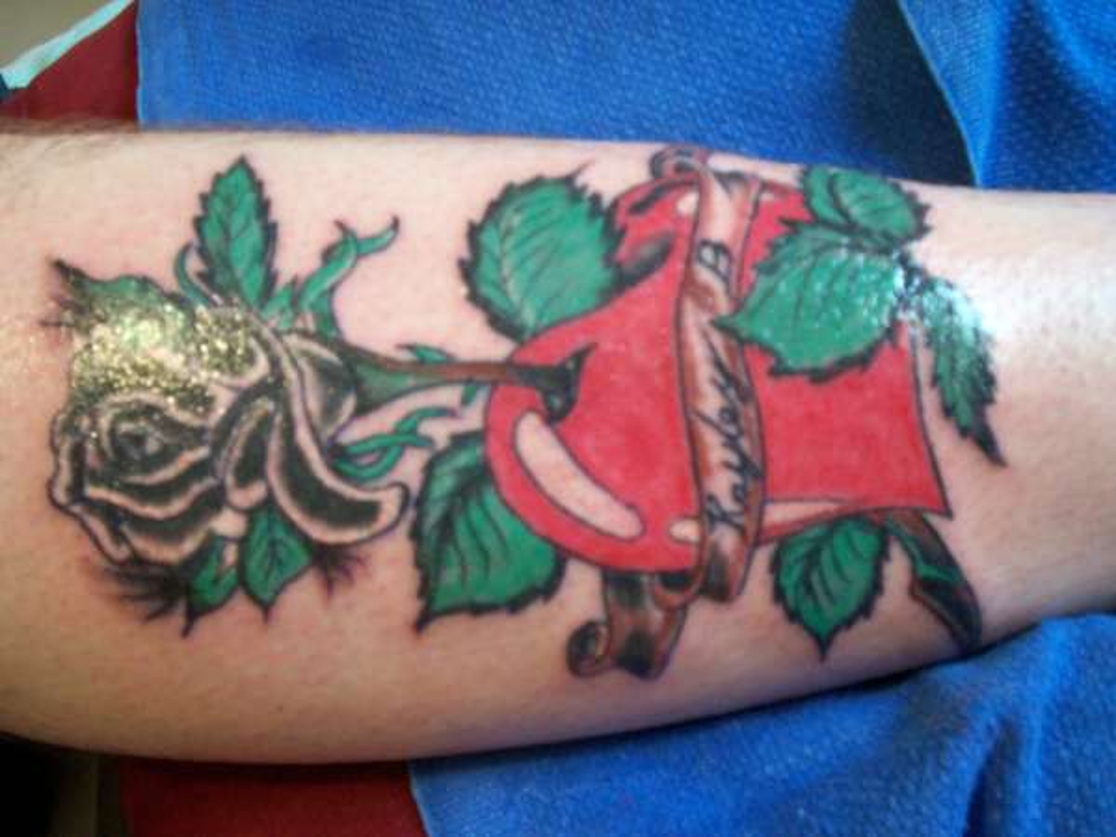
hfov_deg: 51.4
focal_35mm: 36
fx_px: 1161
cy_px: 418
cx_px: 558
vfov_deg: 39.7
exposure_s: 1/8.26
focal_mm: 5.9
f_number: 4.5
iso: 200
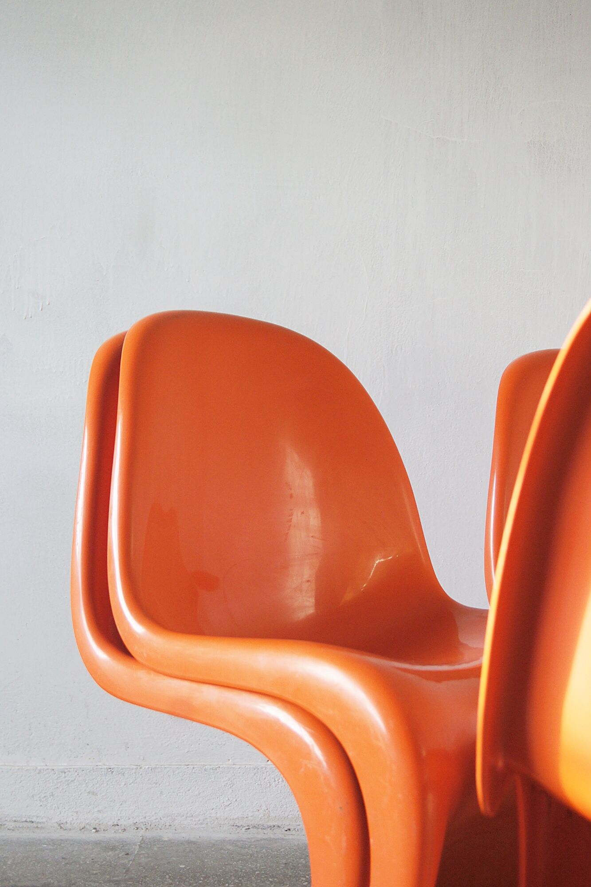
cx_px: 296
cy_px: 444
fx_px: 1293
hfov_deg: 25.7
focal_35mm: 52
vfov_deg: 37.9
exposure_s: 1/80
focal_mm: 35
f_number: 5.6
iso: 400
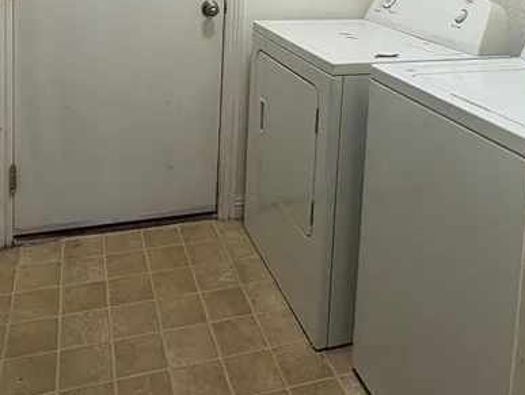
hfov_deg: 50.1
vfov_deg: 34.6
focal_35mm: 37
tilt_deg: -5.3
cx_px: 260
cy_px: -14
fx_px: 562
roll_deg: -2.7
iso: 200
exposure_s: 1/60
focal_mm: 2.22
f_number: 2.2
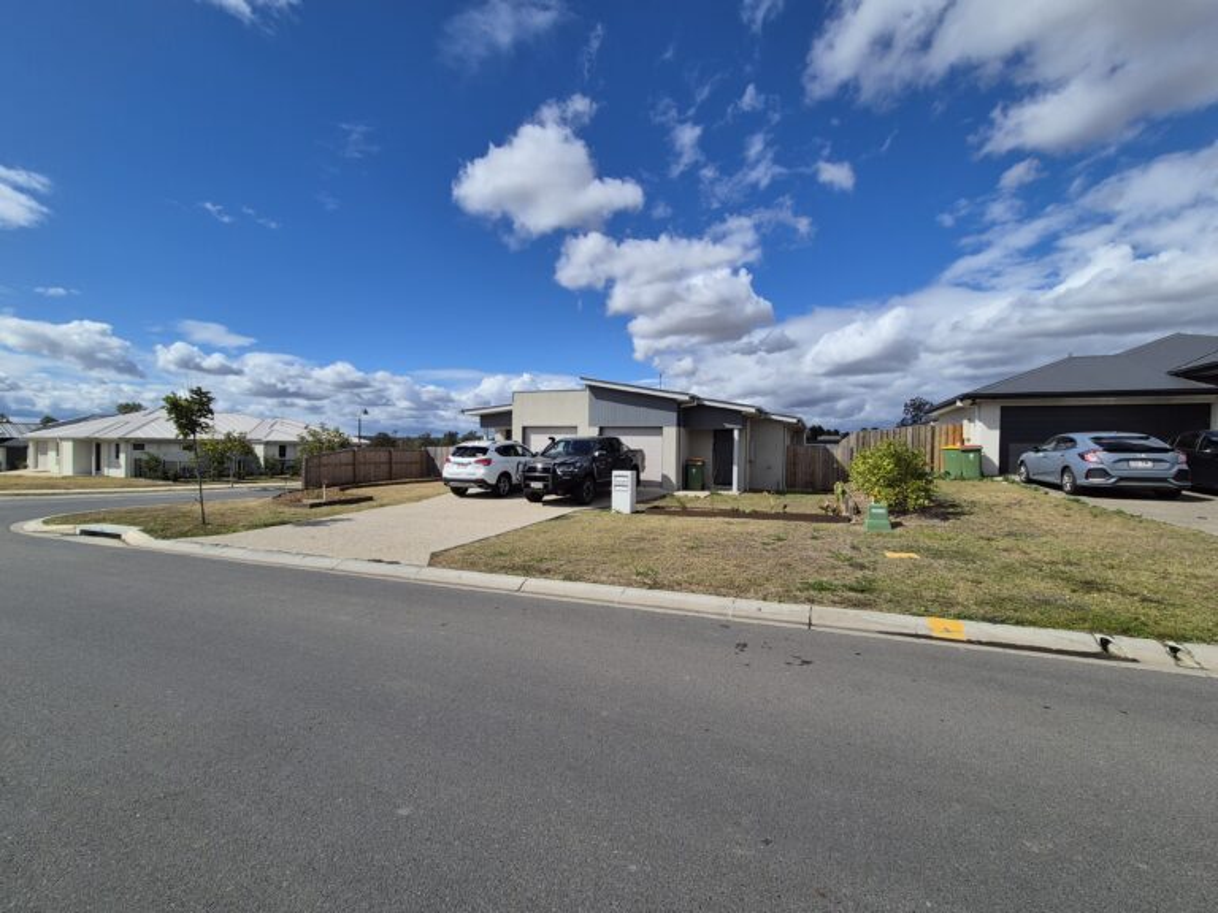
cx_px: 609
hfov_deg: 106.2
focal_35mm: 13
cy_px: 456
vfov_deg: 89.9
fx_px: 457
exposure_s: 1/3888
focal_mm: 2.2
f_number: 2.2
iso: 50
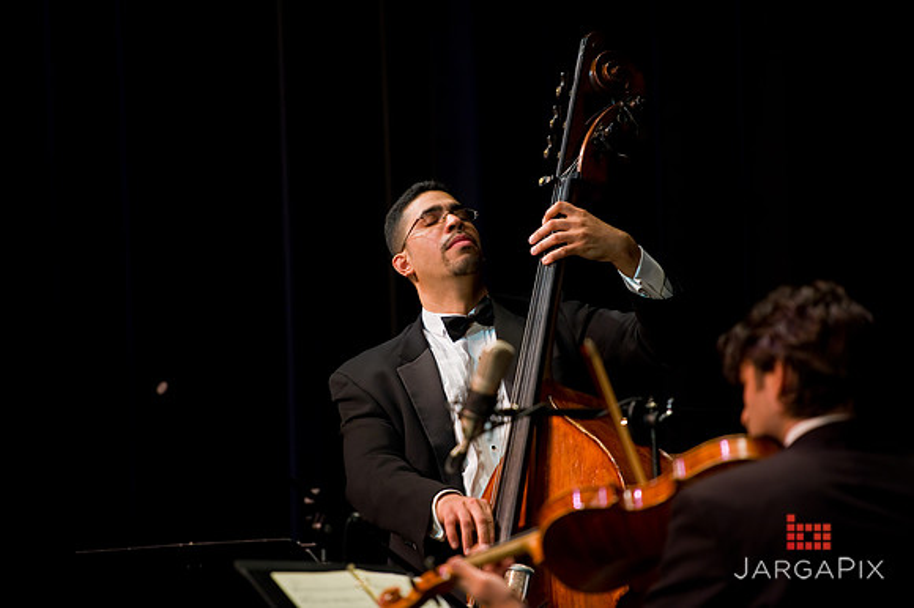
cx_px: 457
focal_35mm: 195
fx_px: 4948
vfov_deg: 7.0
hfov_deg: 10.6
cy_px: 304
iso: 640
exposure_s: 1/125
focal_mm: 195
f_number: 2.8
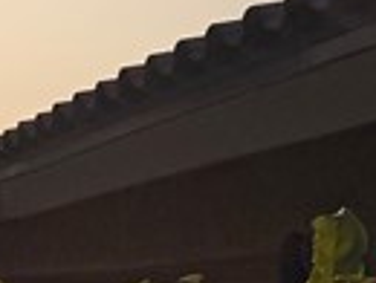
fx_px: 2057
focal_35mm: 189
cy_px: 107
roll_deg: -0.6
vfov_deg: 7.9
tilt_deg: +5.3
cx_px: -518
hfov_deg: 9.4
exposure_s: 1/55556
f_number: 1.78
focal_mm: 6.76
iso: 80
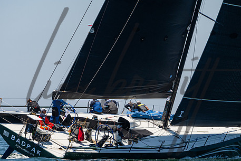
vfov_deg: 3.7
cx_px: 120
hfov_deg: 5.5
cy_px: 95
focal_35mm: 373
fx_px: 2498
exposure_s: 1/2500
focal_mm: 250
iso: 500
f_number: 8
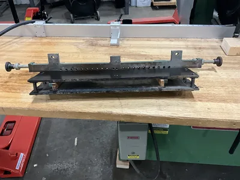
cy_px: 90
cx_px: 120
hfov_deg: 61.7
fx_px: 201
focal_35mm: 29
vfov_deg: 48.2
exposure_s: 1/43
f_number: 1.8
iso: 320
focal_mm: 3
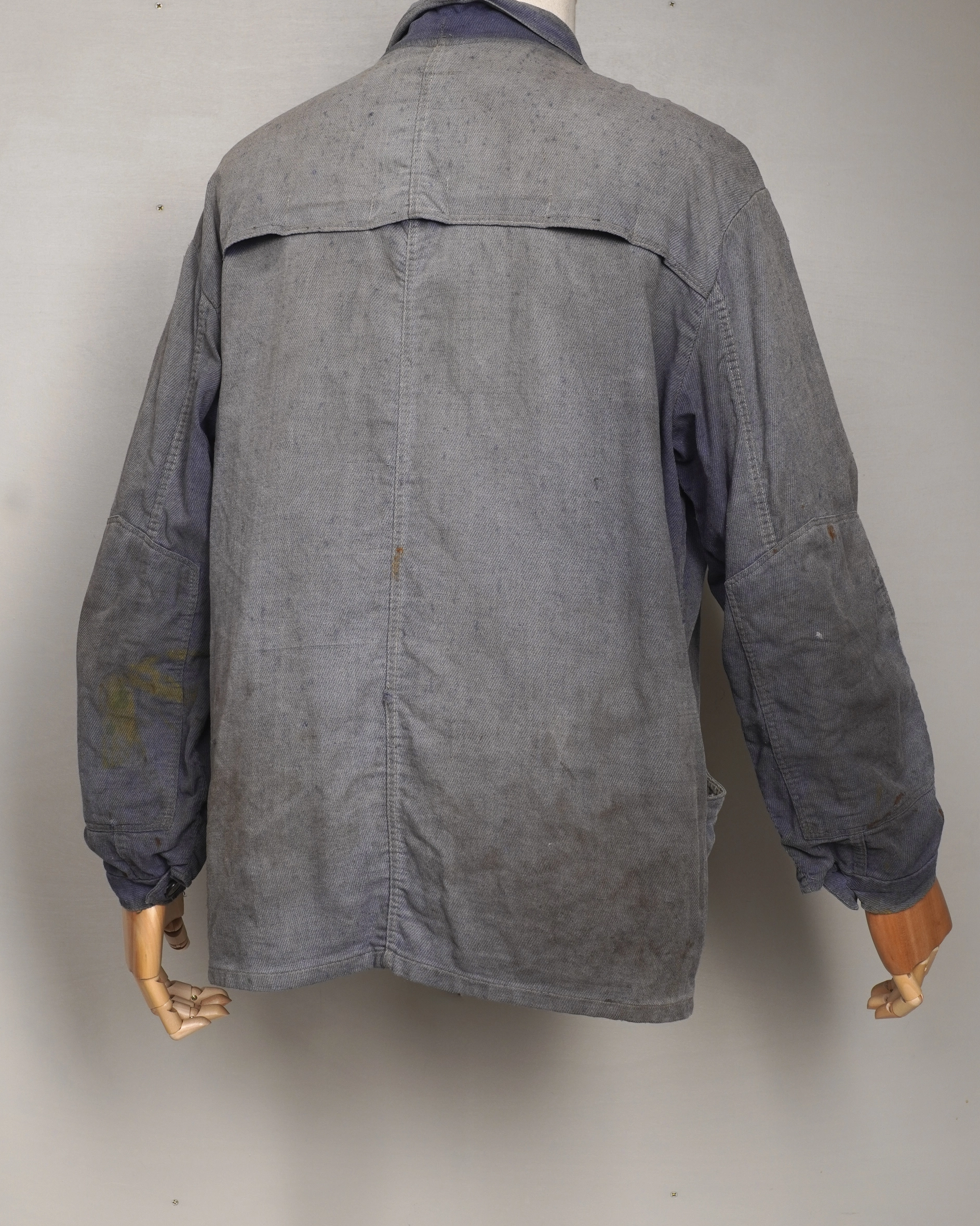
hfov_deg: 27.6
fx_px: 1994
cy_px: 581
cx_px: 482
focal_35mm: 55
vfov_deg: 34.1
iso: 250
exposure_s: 1/20
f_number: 8
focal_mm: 32
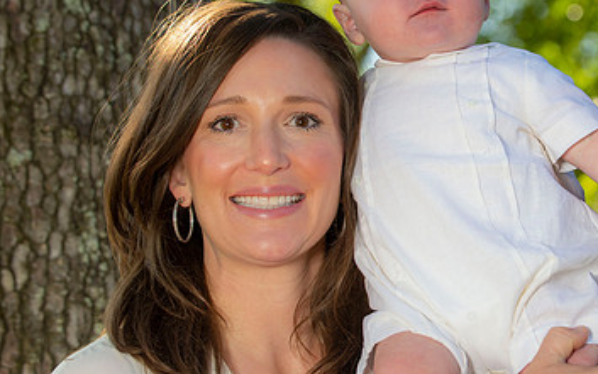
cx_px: 476
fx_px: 2348
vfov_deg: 9.1
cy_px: 164
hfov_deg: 14.4
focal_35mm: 144
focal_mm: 86
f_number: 7.1
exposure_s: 1/250
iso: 200
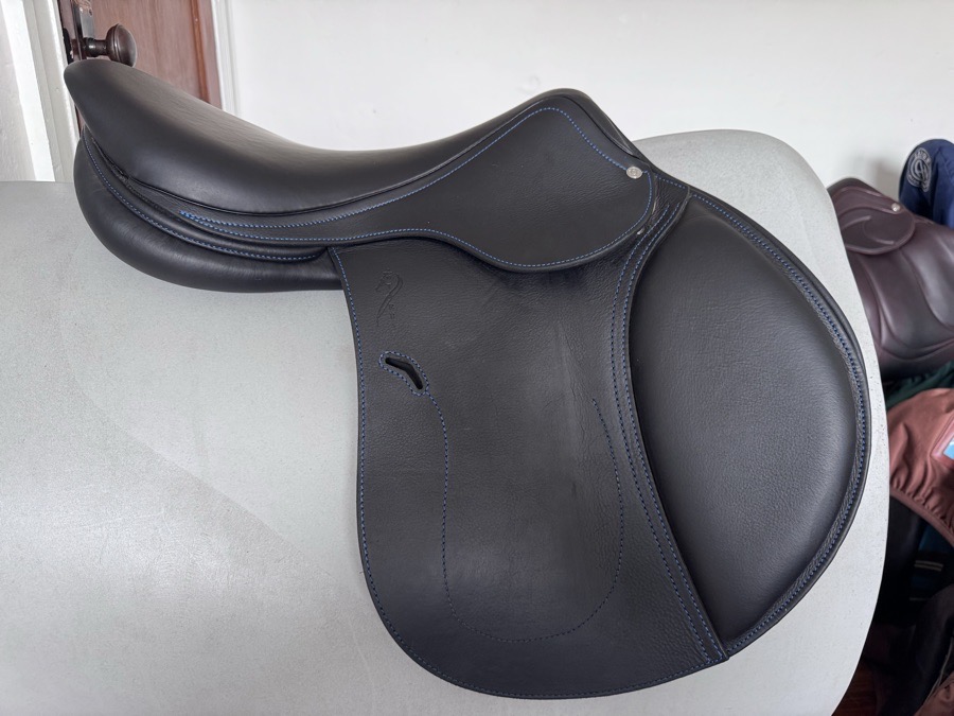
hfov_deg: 71.6
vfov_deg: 56.8
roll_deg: -0.8
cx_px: 477
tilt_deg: -19.8
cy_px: 358
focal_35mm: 24
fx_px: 661
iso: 200
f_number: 1.78
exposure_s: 1/65
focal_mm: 6.76
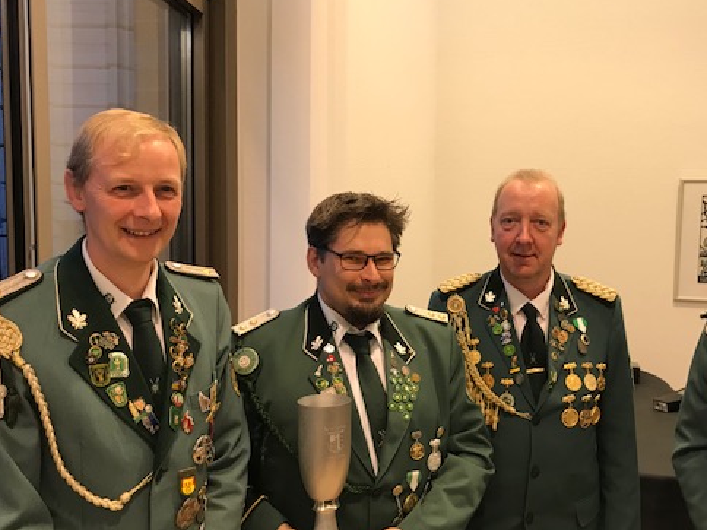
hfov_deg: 49.8
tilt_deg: -4.9
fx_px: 756
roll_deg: -0.9
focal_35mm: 37
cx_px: 427
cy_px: 285
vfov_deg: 38.6
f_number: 1.8
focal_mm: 3.99
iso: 40
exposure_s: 1/20
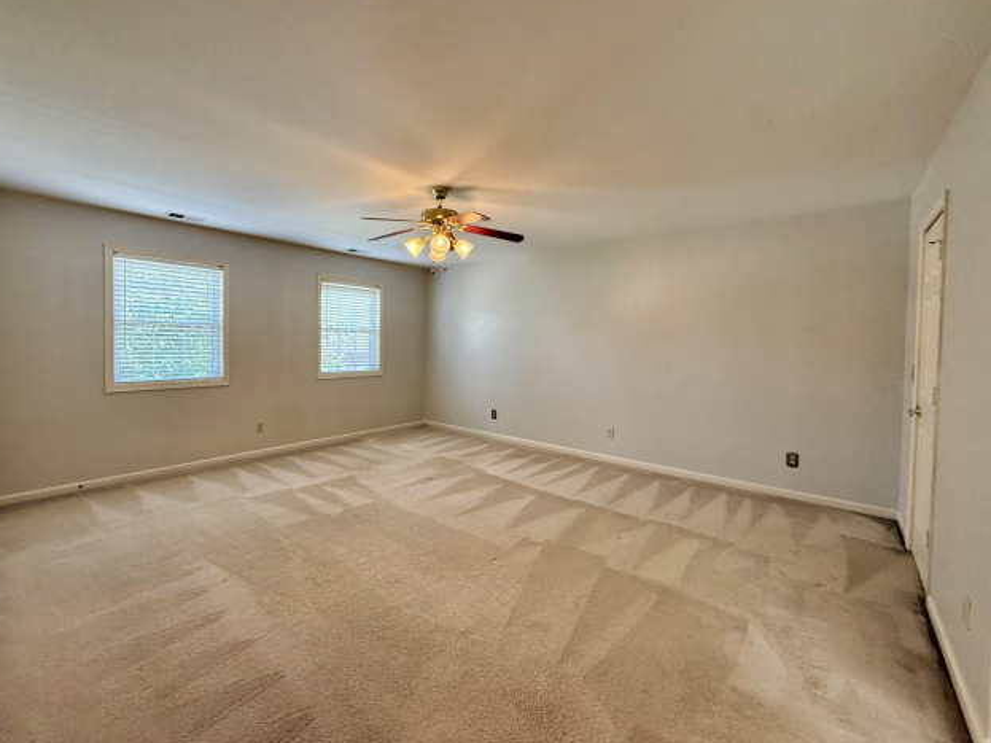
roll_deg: -0.7
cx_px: 480
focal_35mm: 15
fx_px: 429
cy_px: 352
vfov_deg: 81.7
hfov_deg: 98.1
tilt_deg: +0.1
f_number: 2.2
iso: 250
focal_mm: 2.22
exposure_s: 1/120
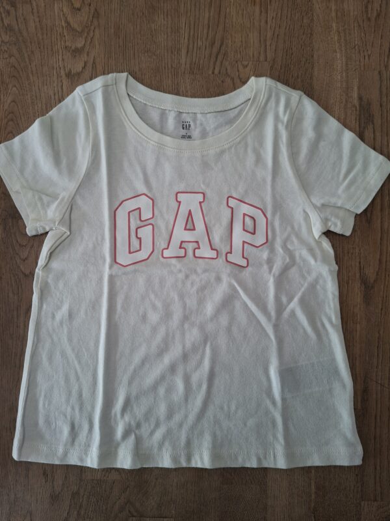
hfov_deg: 58.9
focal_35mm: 23
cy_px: 260
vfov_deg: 73.9
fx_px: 346
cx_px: 195
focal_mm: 5.54
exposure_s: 1/100
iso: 125
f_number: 1.8
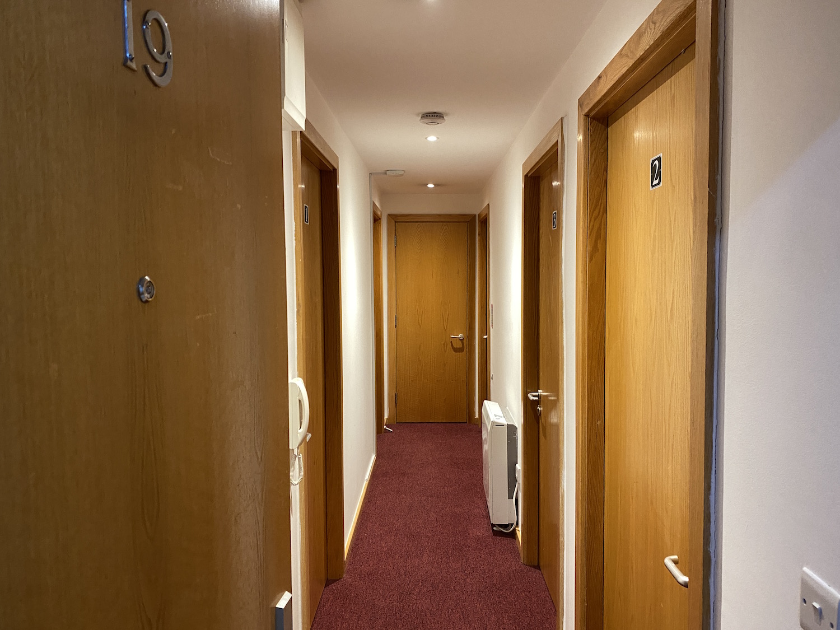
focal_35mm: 26
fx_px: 631
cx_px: 420
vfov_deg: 53.1
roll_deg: +0.4
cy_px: 315
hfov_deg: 67.3
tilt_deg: -4.1
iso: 320
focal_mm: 4.25
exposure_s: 1/50
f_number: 1.8
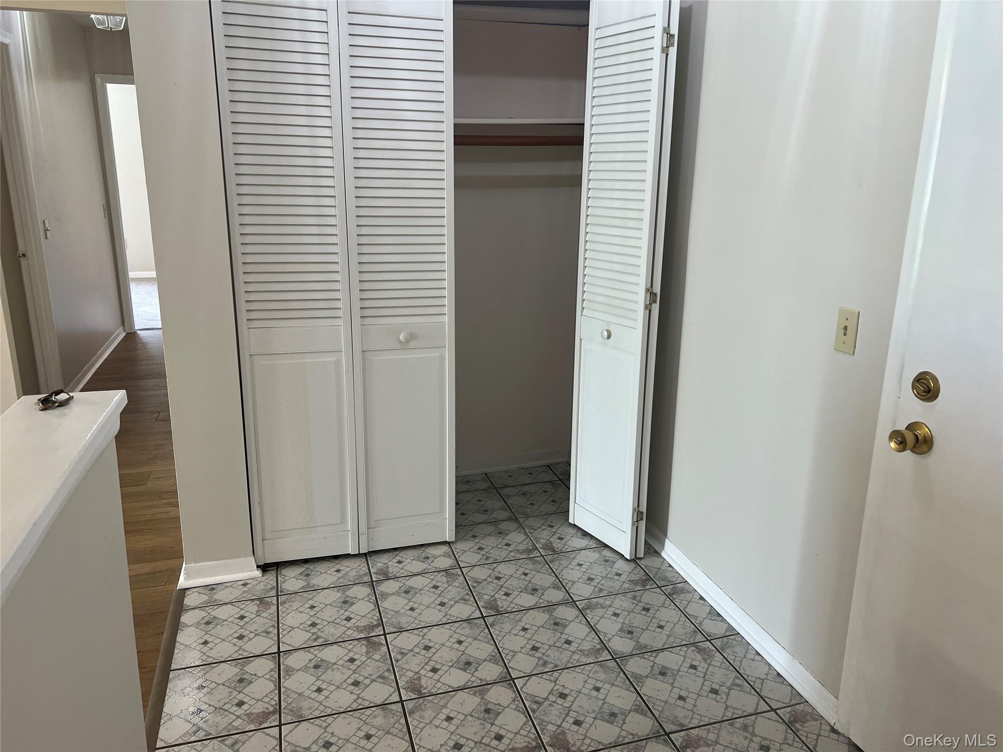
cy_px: 376
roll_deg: -0.3
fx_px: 753
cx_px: 502
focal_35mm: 26
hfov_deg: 67.3
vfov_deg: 53.1
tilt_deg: -14.3
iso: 100
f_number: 1.5
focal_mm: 5.7
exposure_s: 1/120
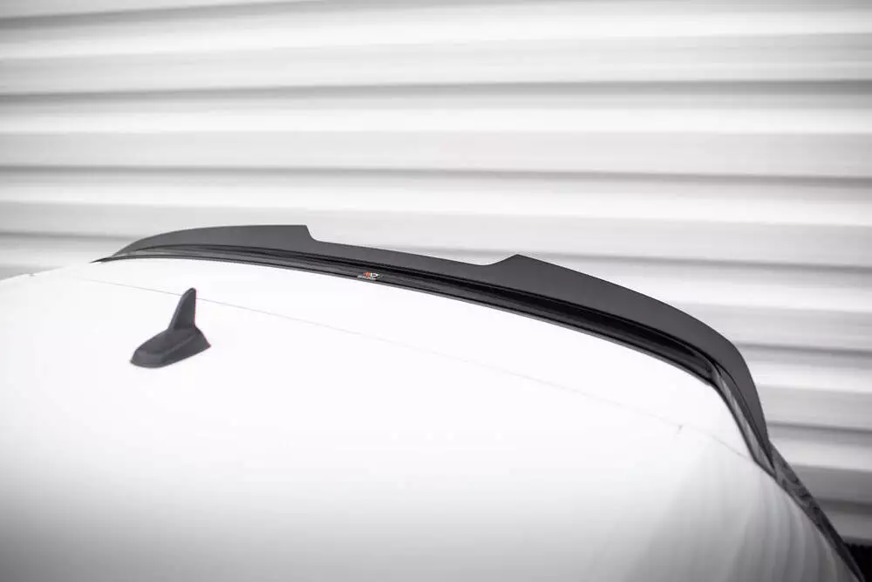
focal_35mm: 36
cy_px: 291
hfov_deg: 53.0
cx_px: 436
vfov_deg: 36.8
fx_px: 875
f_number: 2.5
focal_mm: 35
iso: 500
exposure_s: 1/320
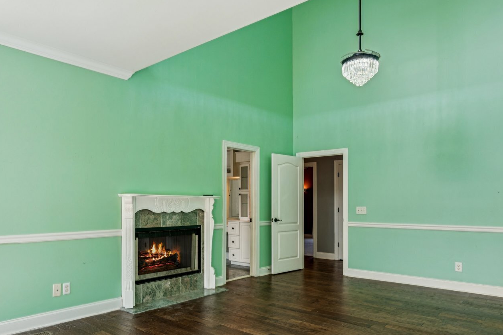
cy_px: 214
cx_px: 225
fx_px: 363
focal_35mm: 26
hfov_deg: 69.2
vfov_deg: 49.0
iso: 400
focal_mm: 16
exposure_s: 1/320
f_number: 5.6
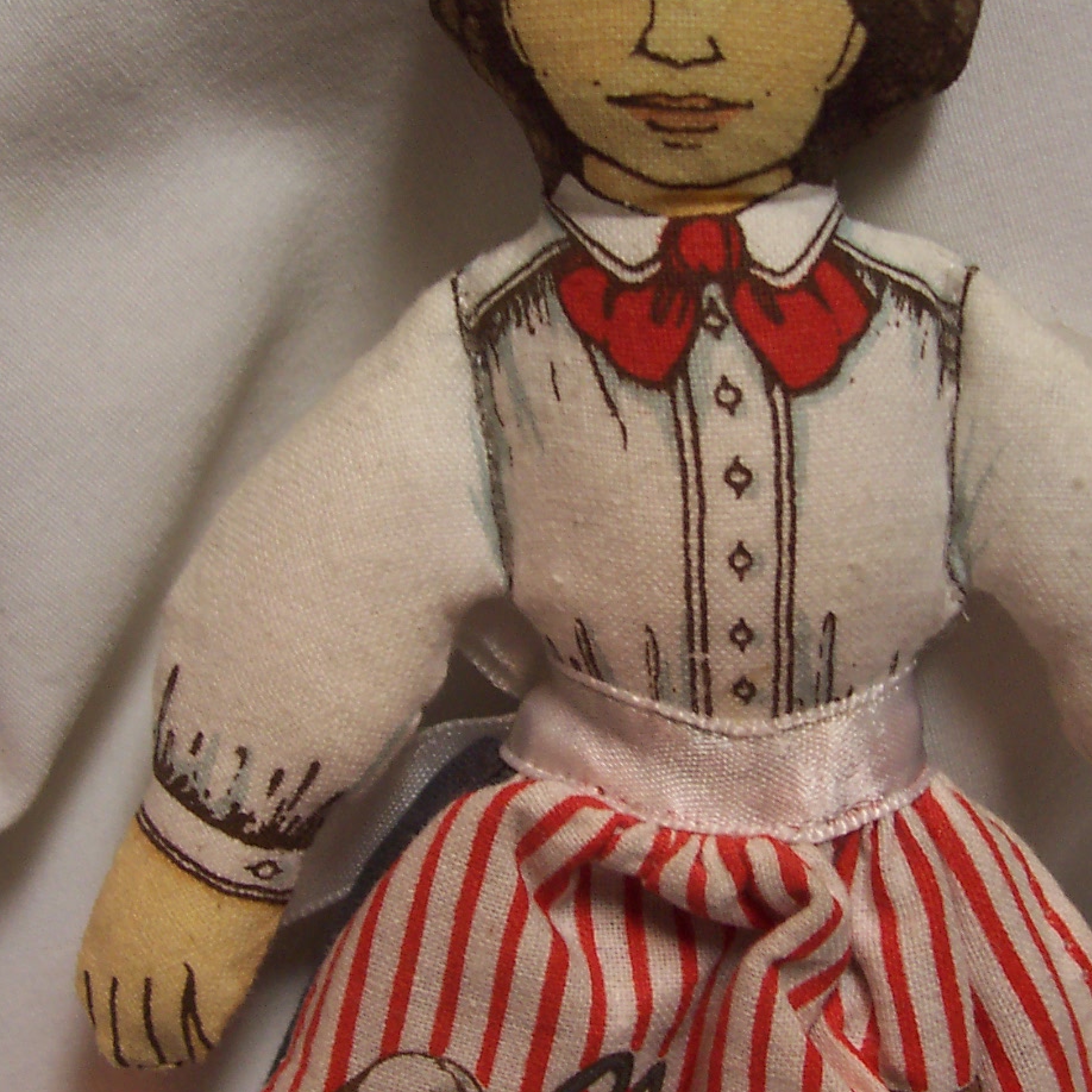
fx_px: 2106
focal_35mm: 59
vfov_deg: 29.1
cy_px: 571
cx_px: 596
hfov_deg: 29.1
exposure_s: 1/45
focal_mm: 5.6
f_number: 2.8
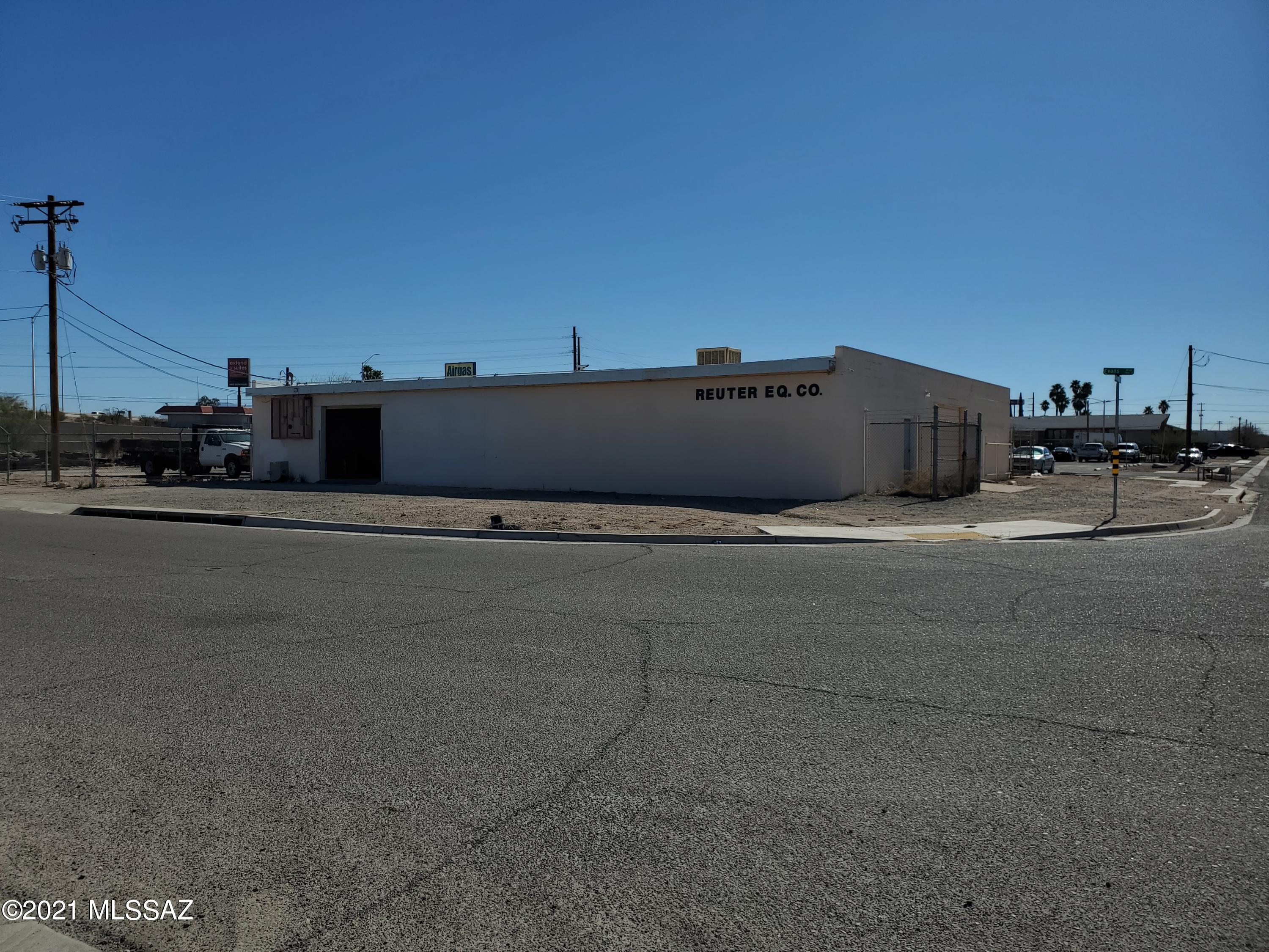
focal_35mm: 26
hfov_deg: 67.3
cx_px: 634
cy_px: 476
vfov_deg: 53.1
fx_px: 953
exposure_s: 1/4480
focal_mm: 4.3
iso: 50
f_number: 2.4
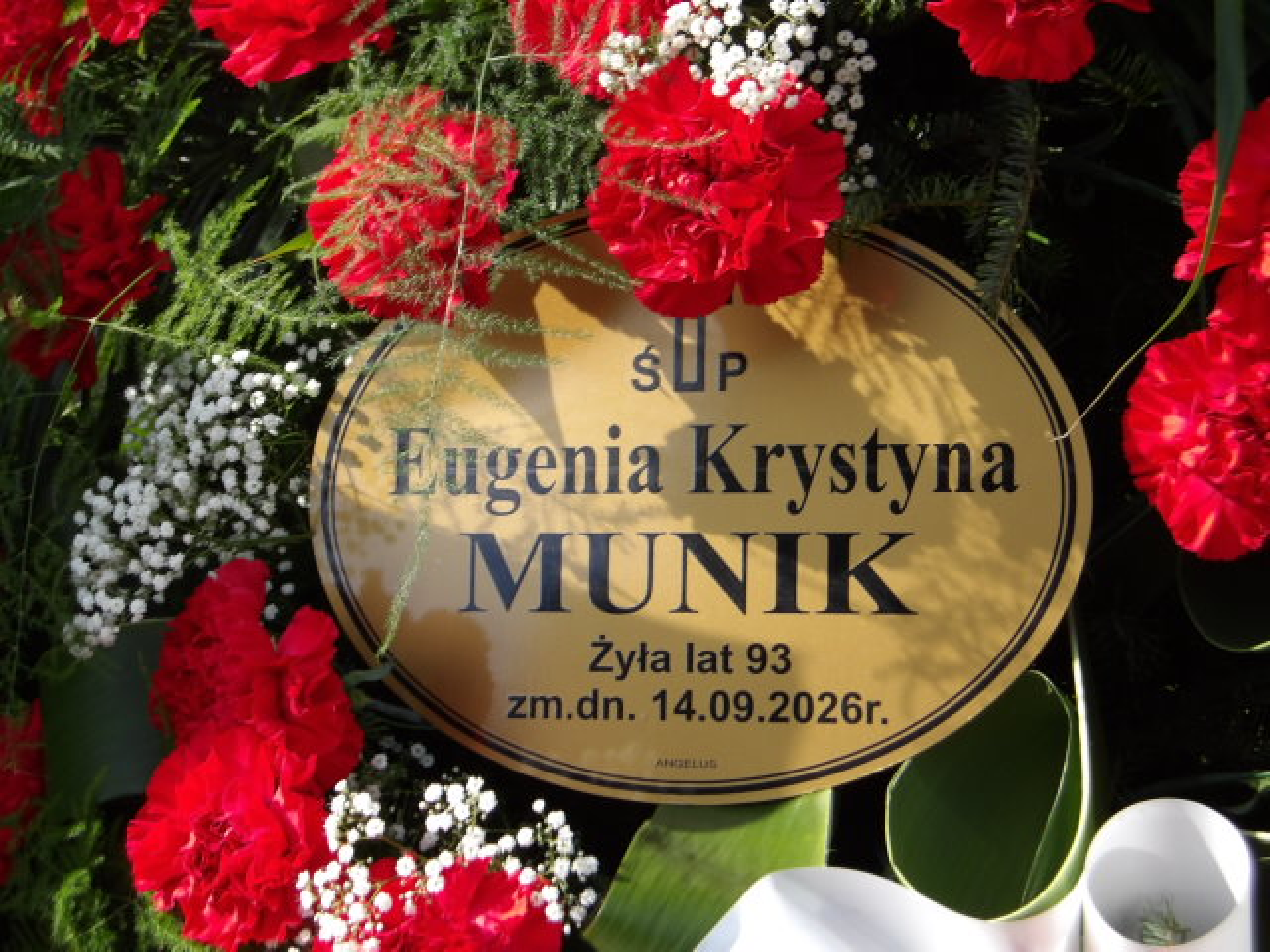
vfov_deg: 21.0
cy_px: 476
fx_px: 2568
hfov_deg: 27.8
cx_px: 635
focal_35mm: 70
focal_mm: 12.5
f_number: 4.9
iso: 100
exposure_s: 1/272
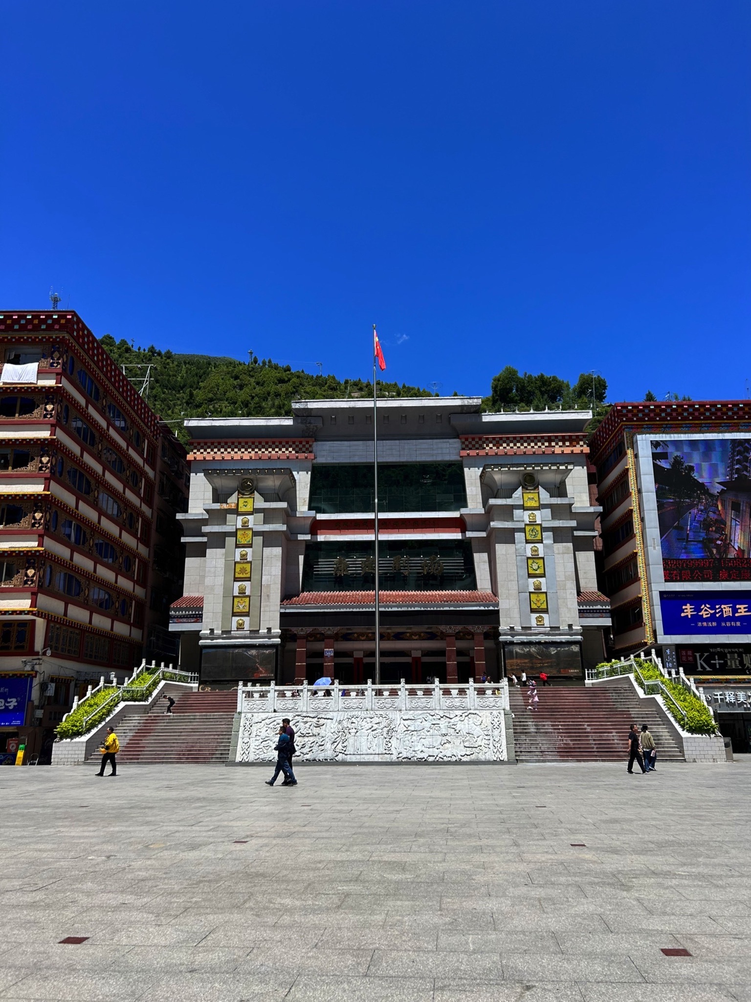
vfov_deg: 67.3
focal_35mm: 26
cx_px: 376
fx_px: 752
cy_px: 501
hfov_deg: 53.1
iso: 50
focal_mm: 5.7
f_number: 1.5
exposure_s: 1/4444
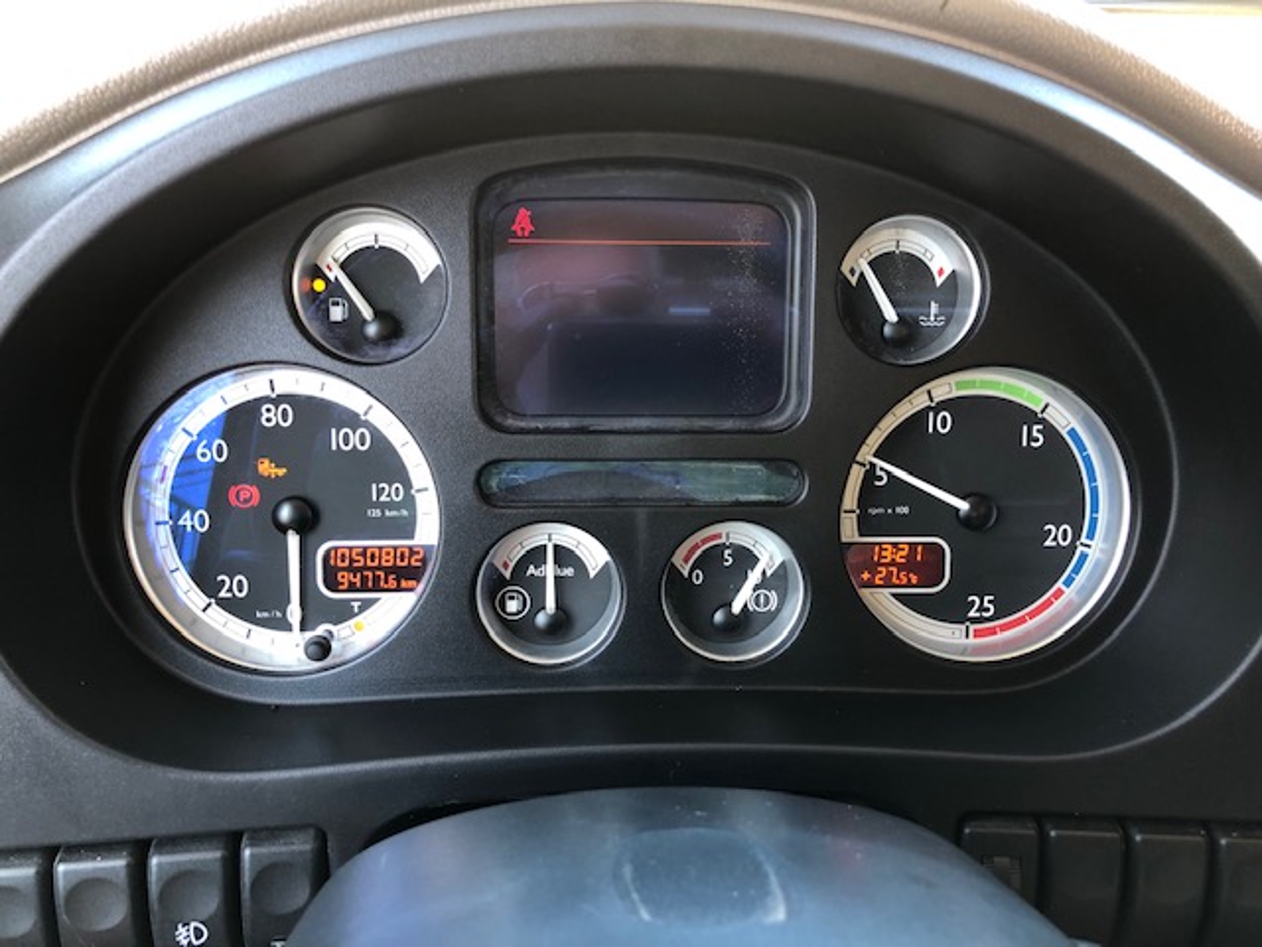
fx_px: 1021
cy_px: 474
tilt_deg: -42.1
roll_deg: +0.2
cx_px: 631
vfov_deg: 49.7
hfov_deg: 63.4
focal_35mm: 28
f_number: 1.8
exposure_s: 1/24
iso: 40
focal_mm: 4
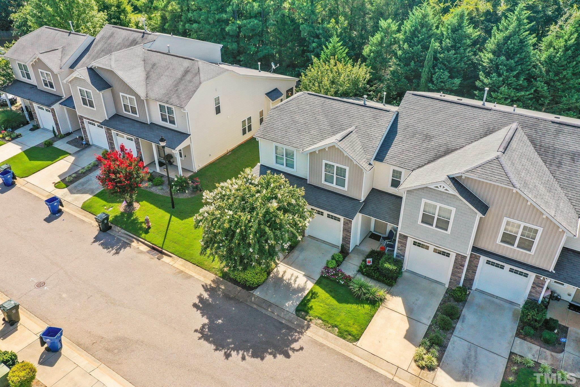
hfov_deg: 65.5
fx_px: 451
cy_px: 194
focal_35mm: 28
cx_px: 290
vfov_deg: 46.4
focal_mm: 10.26
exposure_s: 1/320
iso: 100
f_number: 5.6
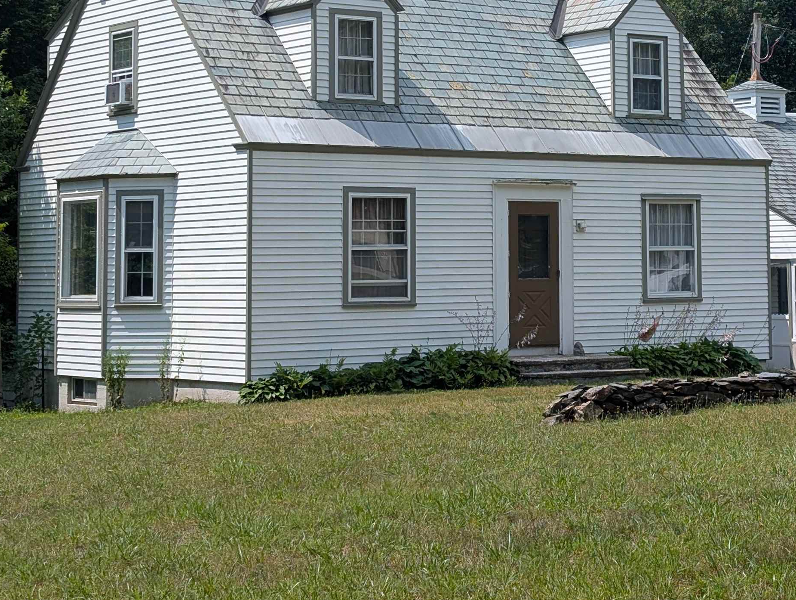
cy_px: 110
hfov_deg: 23.9
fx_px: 1865
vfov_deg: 18.1
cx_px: 571
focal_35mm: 81
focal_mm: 6.9
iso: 20
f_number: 1.68
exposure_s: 1/1104
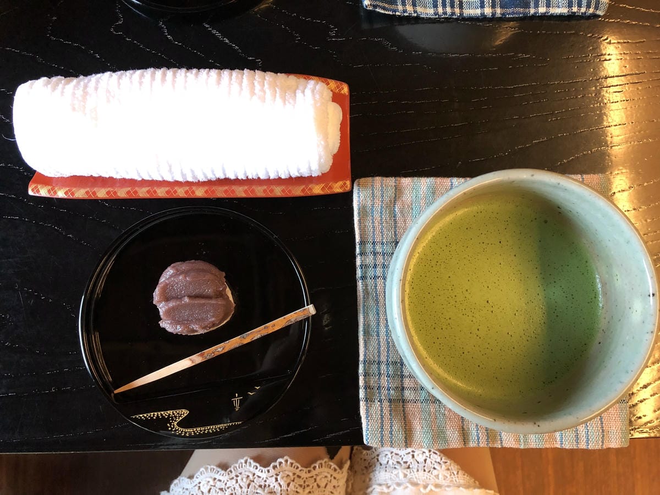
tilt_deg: -83.7
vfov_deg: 48.2
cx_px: 330
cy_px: 248
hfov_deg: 61.7
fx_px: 553
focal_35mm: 29
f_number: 1.8
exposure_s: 1/15
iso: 100
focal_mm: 3.99
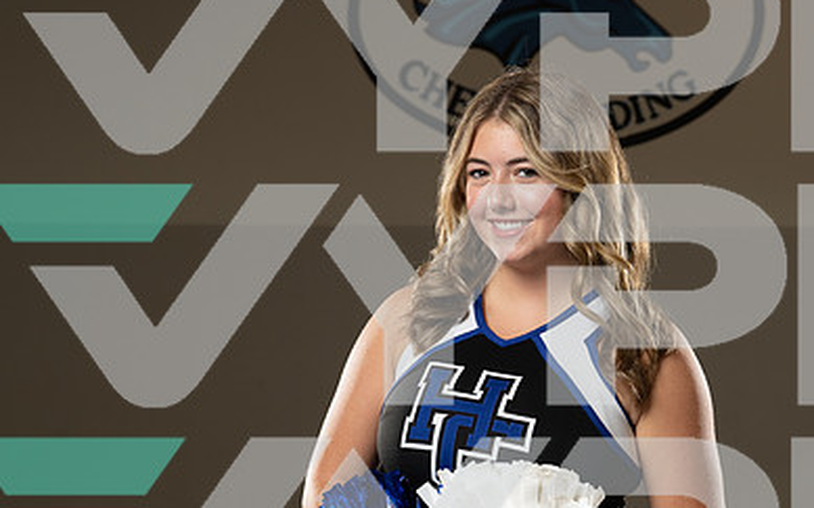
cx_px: 506
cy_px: 296
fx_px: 1619
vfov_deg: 17.8
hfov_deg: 28.1
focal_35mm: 73
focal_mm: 48
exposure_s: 1/250
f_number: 5.6
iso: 500
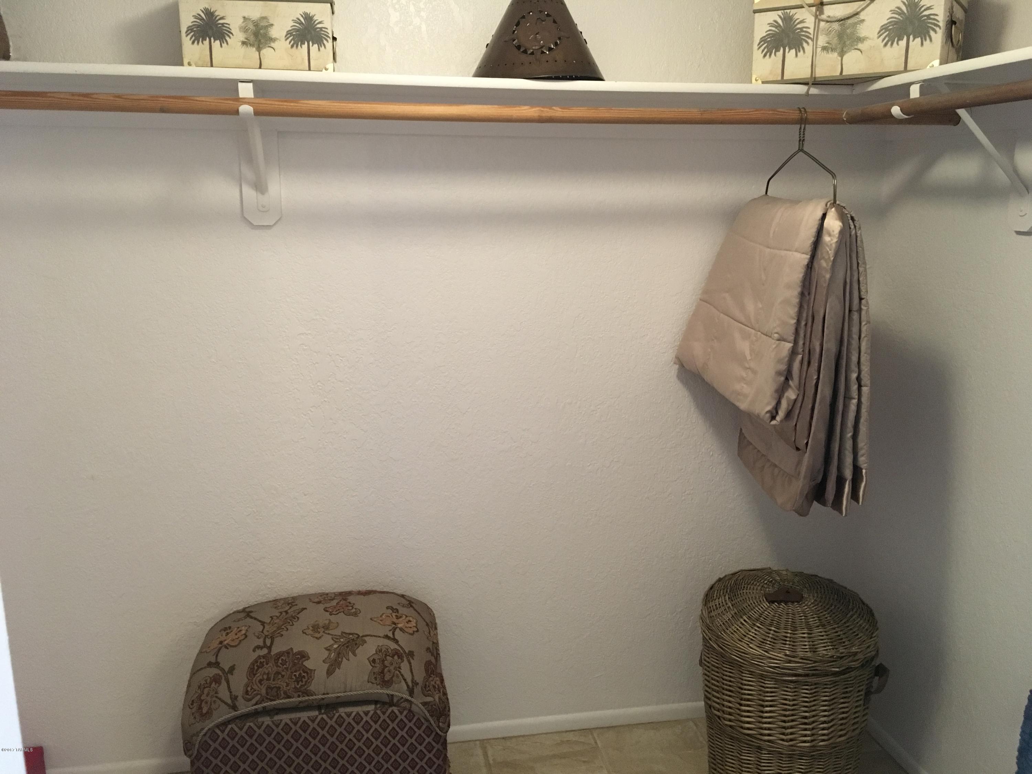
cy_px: 387
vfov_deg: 48.2
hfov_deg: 61.7
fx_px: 865
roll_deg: +0.4
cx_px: 516
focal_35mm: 29
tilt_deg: -12.3
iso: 200
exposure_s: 1/15
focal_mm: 4.15
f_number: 2.2
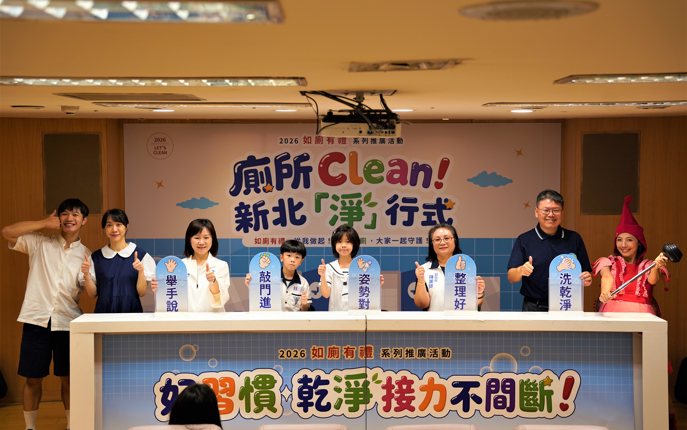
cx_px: 343
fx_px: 959
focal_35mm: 51
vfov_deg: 25.2
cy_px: 213
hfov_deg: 39.4
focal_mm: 50.2
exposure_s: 1/60
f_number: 3.2
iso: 160
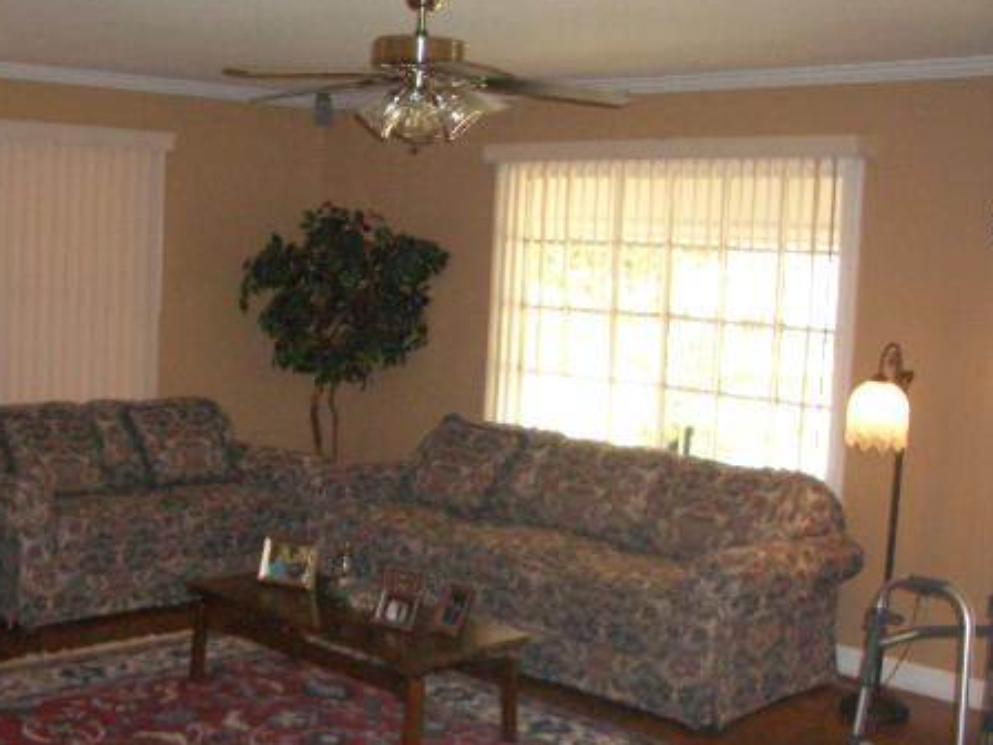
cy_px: 448
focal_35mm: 50
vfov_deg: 29.0
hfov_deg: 37.9
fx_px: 1434
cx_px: 364
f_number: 2.6
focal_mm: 5.8
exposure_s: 1/60
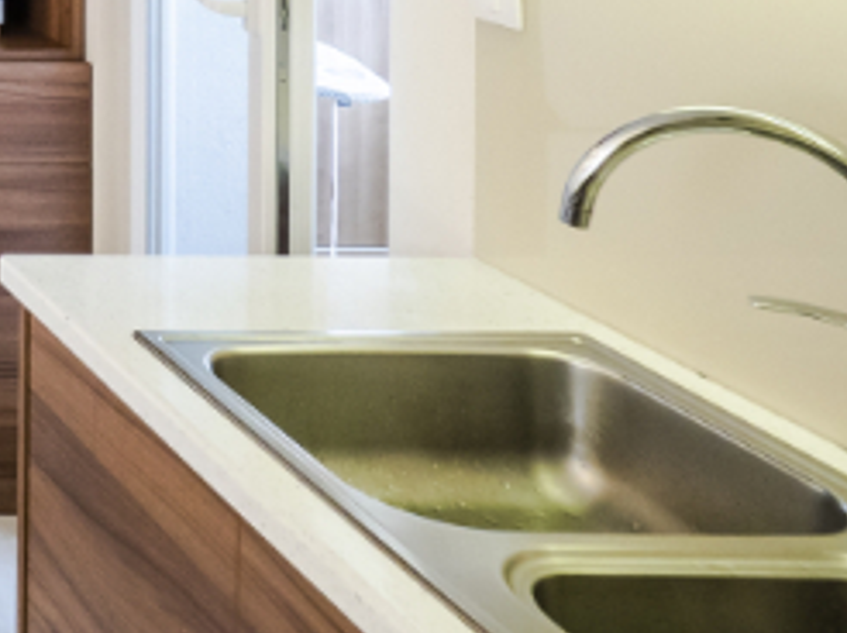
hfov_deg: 21.6
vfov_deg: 21.3
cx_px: -678
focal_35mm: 57
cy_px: -334
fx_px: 1393
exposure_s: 1/40
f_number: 4
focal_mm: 7
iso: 400
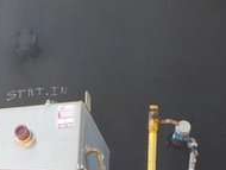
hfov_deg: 19.3
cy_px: 265
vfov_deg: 13.7
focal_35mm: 101
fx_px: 660
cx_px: 49
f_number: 3.3
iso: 125
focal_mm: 4.1
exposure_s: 1/250
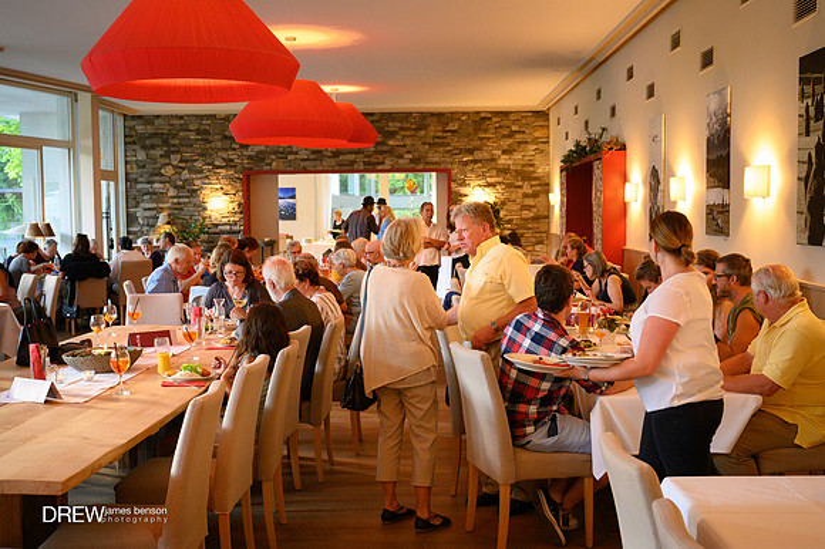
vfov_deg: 32.2
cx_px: 413
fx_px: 951
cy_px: 274
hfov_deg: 46.9
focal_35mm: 42
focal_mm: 39
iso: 2500
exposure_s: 1/100
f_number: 5
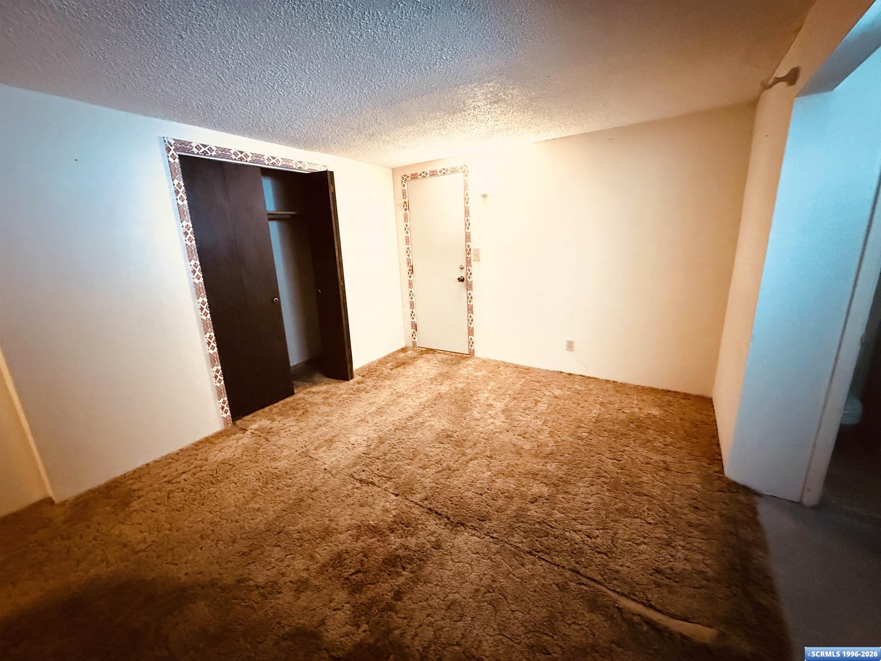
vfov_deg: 85.7
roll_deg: +2.7
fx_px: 356
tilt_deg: -13.2
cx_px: 440
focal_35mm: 14
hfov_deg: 102.1
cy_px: 330
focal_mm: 2.22
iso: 1250
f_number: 2.2
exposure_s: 1/40
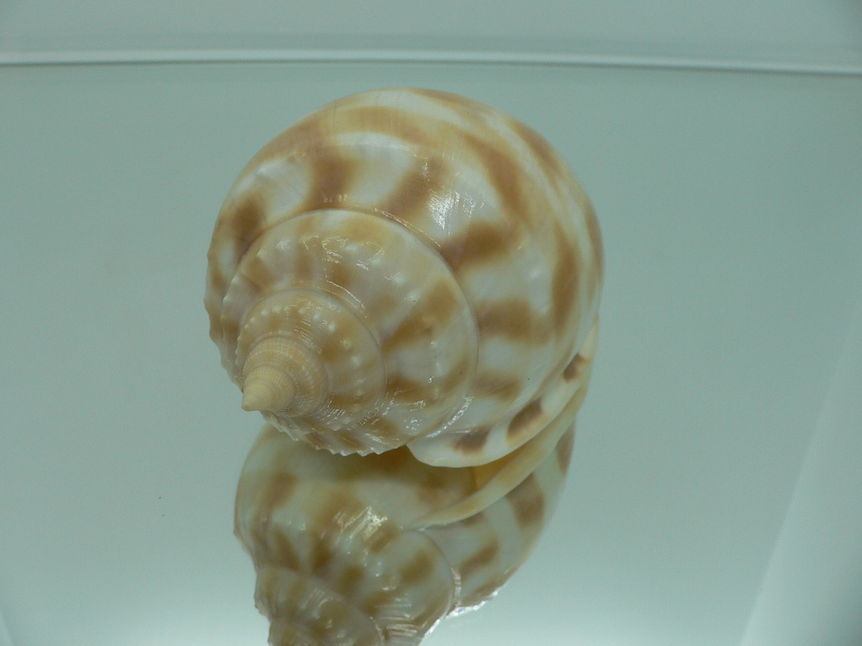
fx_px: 921
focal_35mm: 37
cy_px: 306
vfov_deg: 38.7
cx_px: 410
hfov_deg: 50.1
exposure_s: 1/60
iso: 80
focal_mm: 4.6
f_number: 2.8
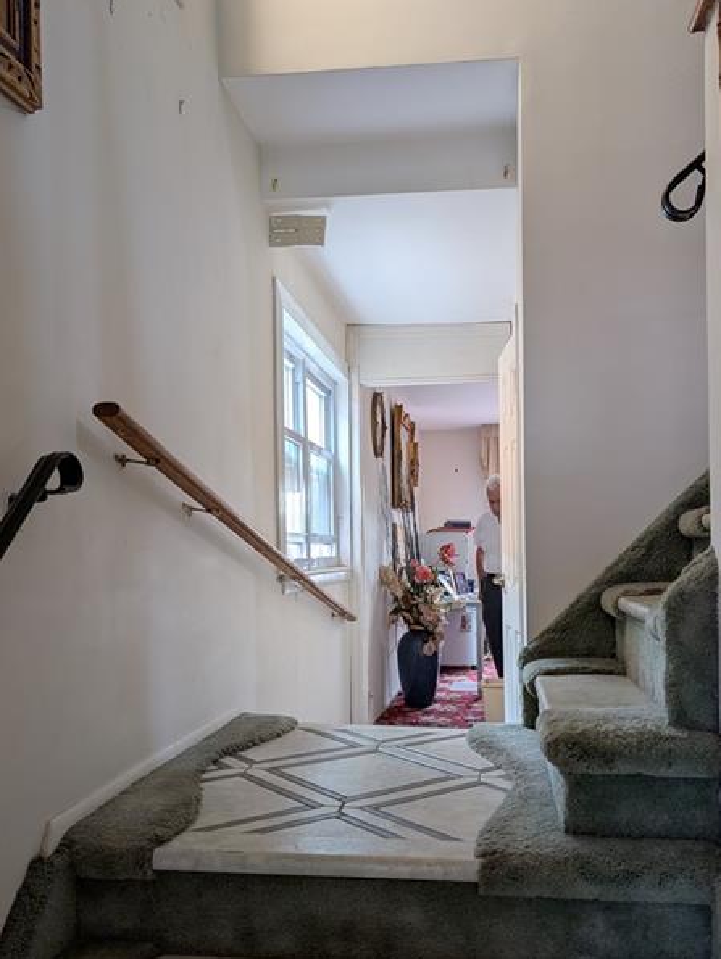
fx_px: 860
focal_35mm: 31
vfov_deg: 57.8
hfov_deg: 45.5
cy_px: 579
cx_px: 387
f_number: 1.68
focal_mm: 6.9
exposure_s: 1/120
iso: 136
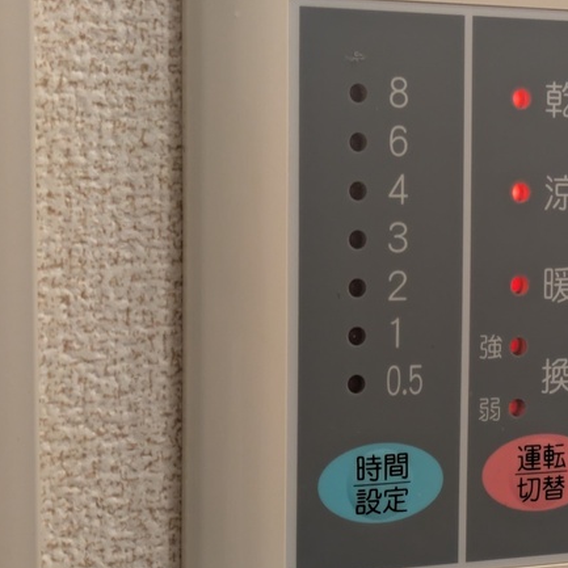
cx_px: 509
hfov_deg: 17.2
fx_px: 1856
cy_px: 299
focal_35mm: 100
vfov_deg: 17.4
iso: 128
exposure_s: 1/120
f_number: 1.89
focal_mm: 5.43
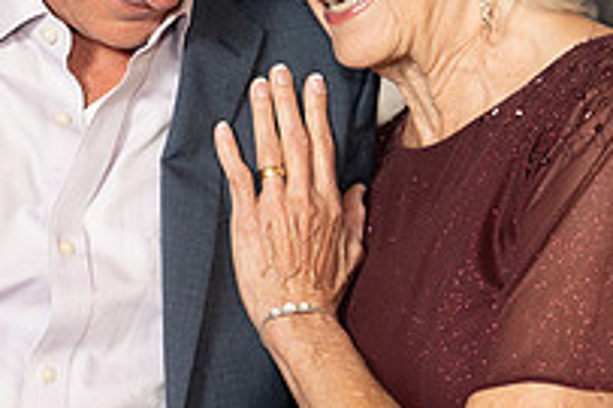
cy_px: 138
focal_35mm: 168
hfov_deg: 12.2
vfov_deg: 8.2
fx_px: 2858
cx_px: 100
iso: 1000
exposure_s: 1/160
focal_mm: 58.8
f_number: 2.8
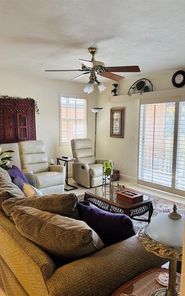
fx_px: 226
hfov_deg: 44.5
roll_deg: -1.7
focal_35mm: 28
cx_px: 91
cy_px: 150
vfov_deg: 66.5
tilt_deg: -7.3
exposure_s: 1/60
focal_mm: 5.96
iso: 125
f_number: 1.6
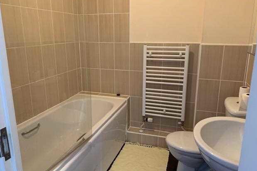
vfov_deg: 46.4
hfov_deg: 65.5
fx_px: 200
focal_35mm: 28
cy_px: 81
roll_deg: +0.2
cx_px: 126
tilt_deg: -16.2
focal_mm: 4.25
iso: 125
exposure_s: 1/50
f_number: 1.8
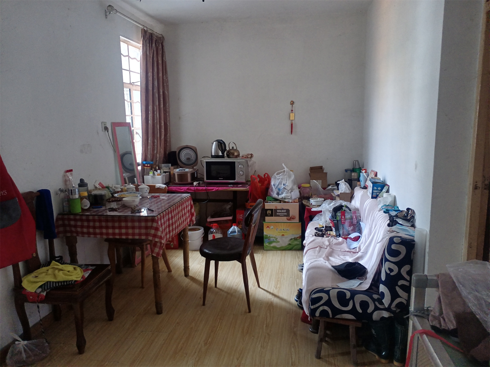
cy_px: 184
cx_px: 245
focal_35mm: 26
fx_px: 368
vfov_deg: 53.1
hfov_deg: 67.3
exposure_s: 1/33.3
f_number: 1.8
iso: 904
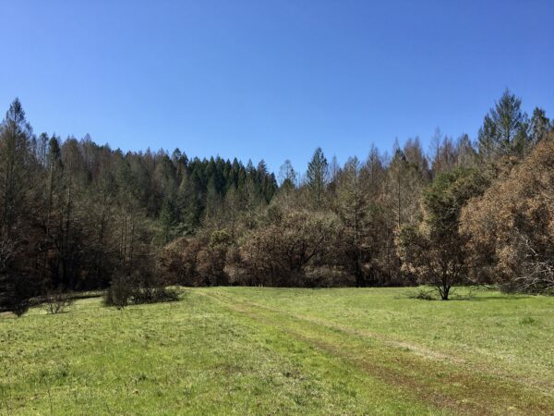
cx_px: 277
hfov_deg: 61.7
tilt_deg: +4.8
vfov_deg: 48.2
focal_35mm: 29
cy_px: 208
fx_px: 464
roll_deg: -1.6
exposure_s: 1/1148
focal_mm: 4.15
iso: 25
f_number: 2.2
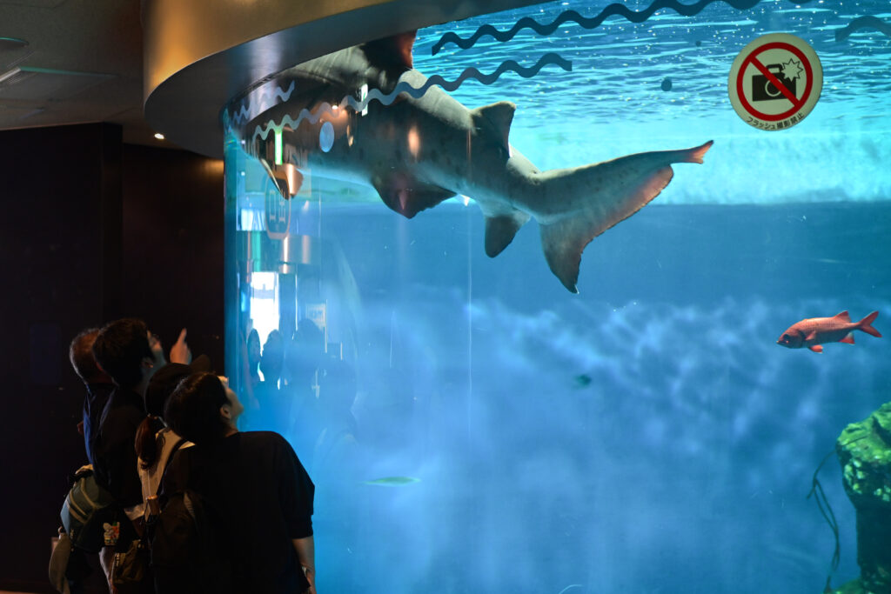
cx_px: 446
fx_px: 1485
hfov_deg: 33.4
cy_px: 297
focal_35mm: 60
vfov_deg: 22.6
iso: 1800
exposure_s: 1/60
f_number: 2
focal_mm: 40
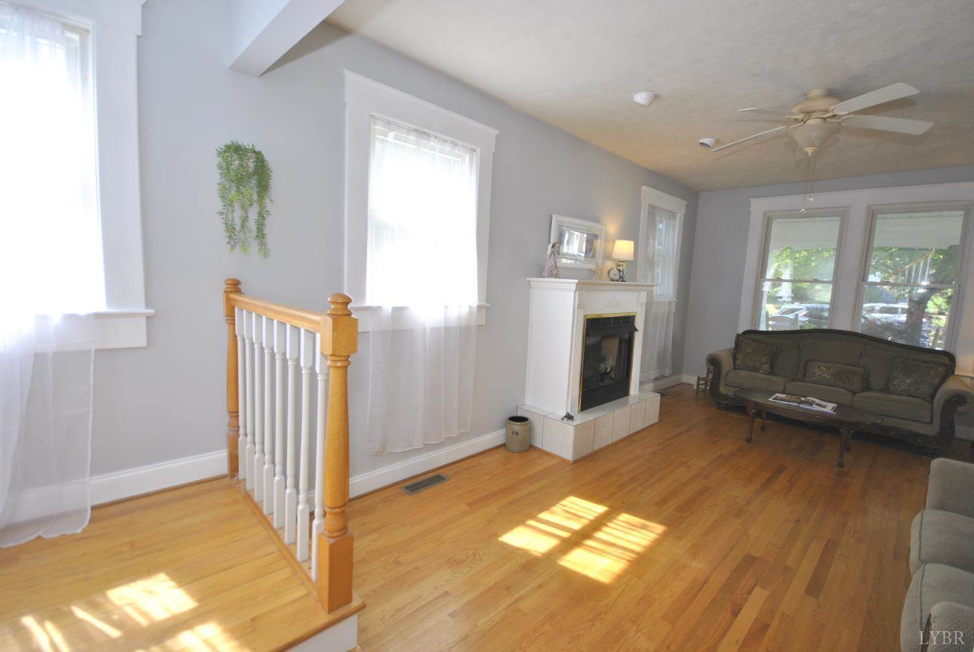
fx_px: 406
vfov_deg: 77.5
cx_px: 487
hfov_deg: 100.3
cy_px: 326
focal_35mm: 15
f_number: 4
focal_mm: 10
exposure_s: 1/60
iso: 200
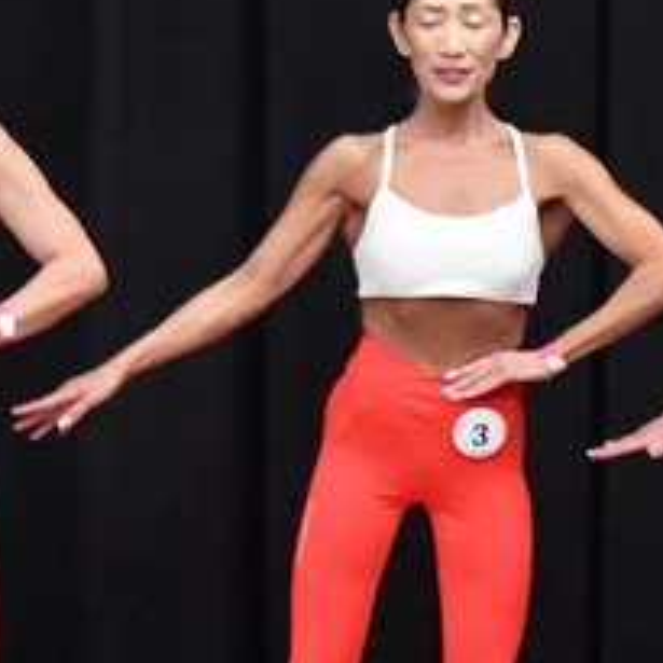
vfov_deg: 2.7
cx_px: 1072
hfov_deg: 2.7
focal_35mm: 649
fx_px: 14063
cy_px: 472
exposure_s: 1/400
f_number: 5.6
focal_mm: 135
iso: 8000
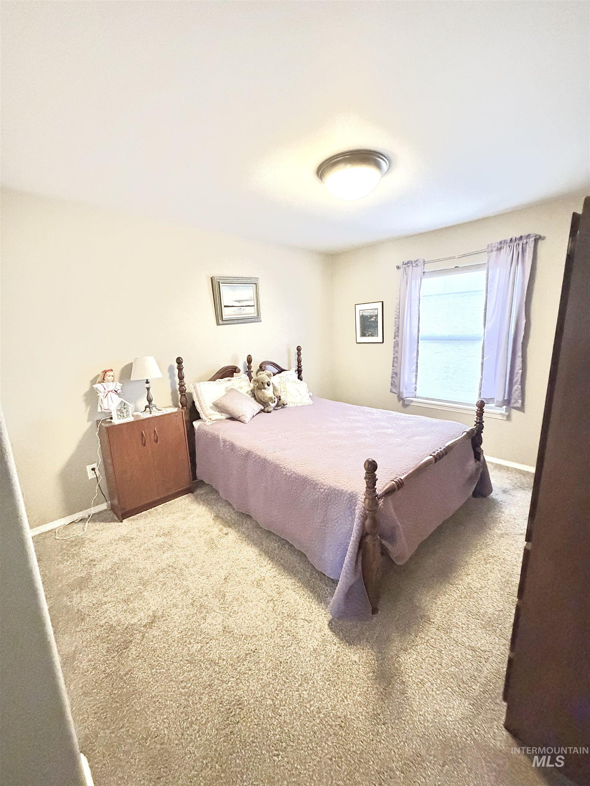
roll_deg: +2.1
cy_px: 393
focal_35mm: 14
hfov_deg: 85.7
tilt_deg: -13.0
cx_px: 295
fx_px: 318
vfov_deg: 102.1
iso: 1250
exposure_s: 1/60
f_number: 2.2
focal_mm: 2.22
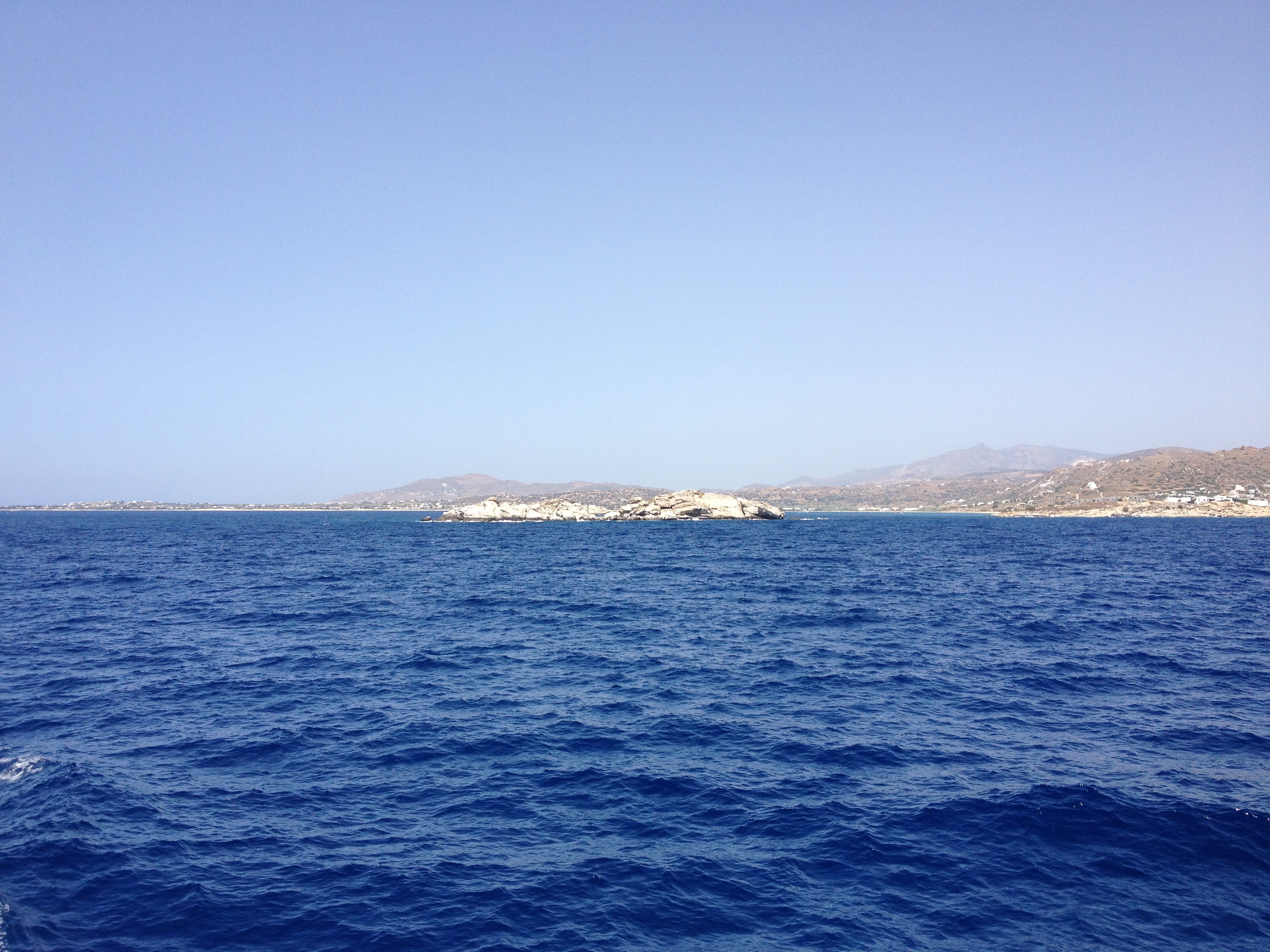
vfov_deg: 40.7
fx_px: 1284
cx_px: 635
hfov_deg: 52.6
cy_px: 476
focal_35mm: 35
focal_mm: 4.28
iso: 50
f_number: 2.4
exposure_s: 1/1727
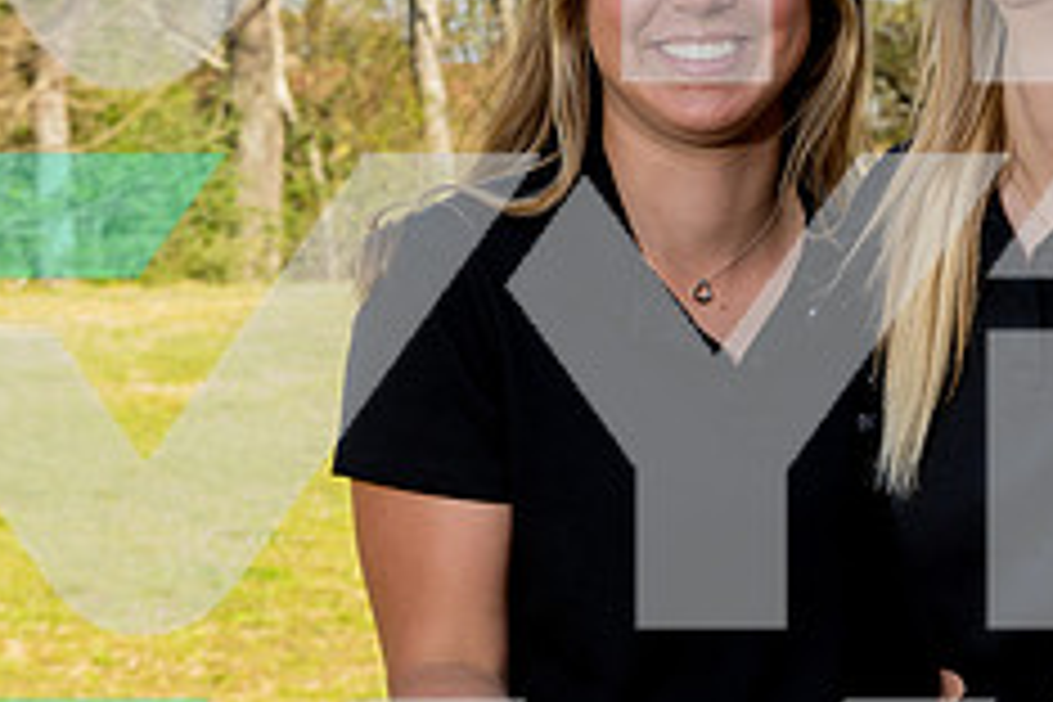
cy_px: 394
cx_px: 900
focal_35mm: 119
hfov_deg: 17.0
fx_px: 3480
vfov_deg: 11.5
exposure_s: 1/250
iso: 100
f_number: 7.1
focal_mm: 48
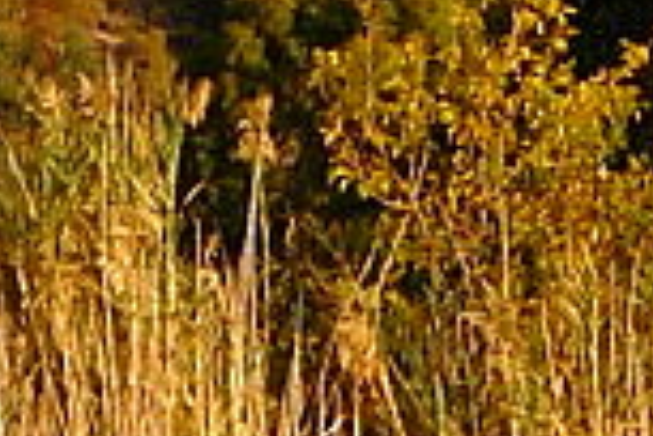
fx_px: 14546
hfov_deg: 2.6
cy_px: -207
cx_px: 670
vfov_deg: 1.7
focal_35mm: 802
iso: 80
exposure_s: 1/400
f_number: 3.3
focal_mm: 19.2
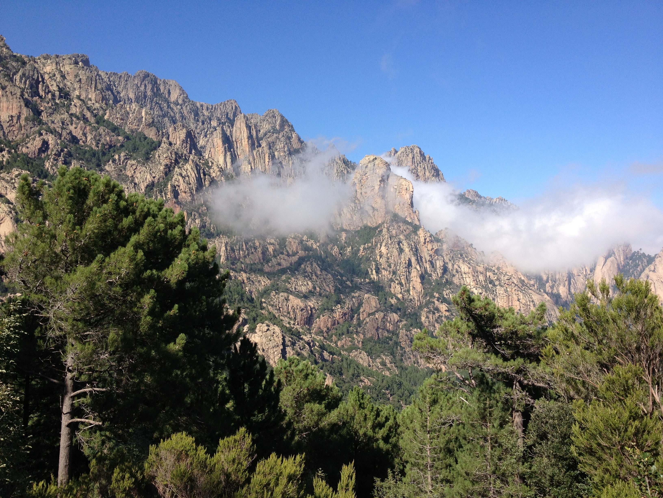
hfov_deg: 52.6
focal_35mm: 35
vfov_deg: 40.7
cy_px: 249
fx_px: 670
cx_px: 332
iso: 64
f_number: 2.4
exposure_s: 1/1175
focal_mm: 4.28
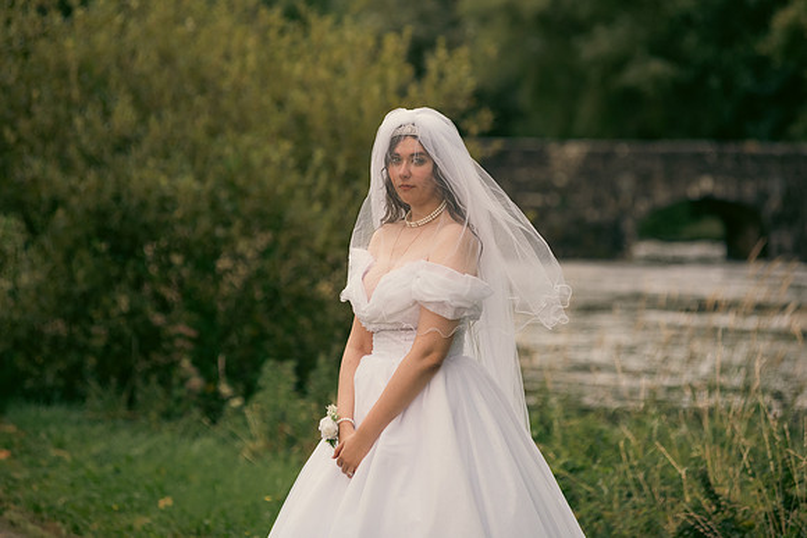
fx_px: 3812
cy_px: 269
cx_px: 404
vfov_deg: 8.1
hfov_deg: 12.1
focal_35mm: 170
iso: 320
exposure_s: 1/200
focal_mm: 170
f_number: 3.5
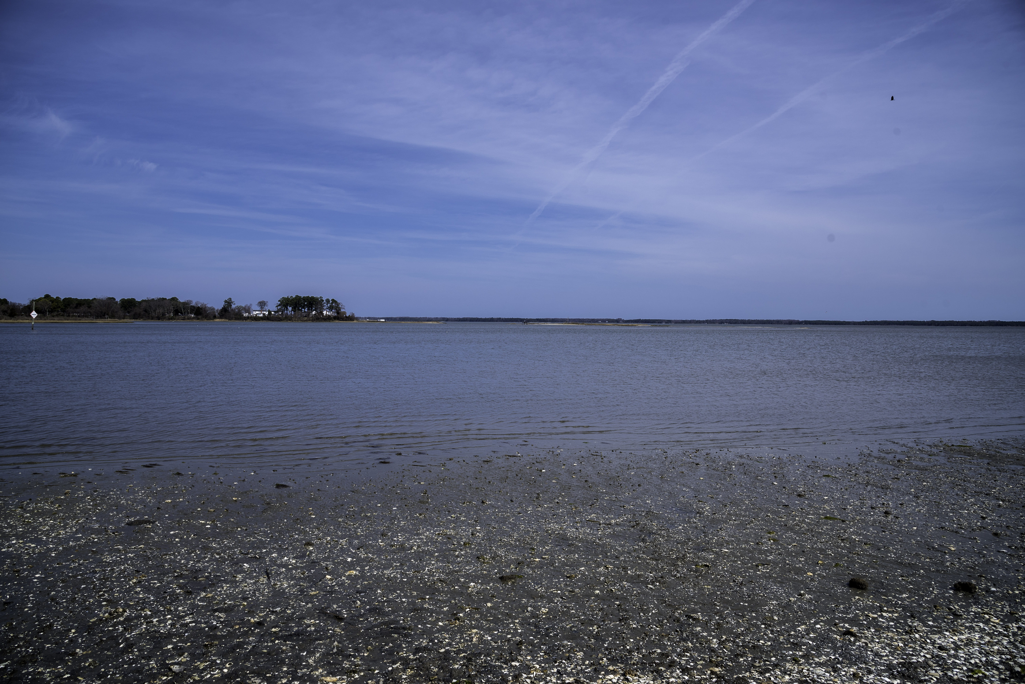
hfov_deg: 73.7
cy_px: 342
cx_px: 512
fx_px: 684
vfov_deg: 53.2
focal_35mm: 24
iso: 200
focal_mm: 24
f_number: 9
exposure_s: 1/800
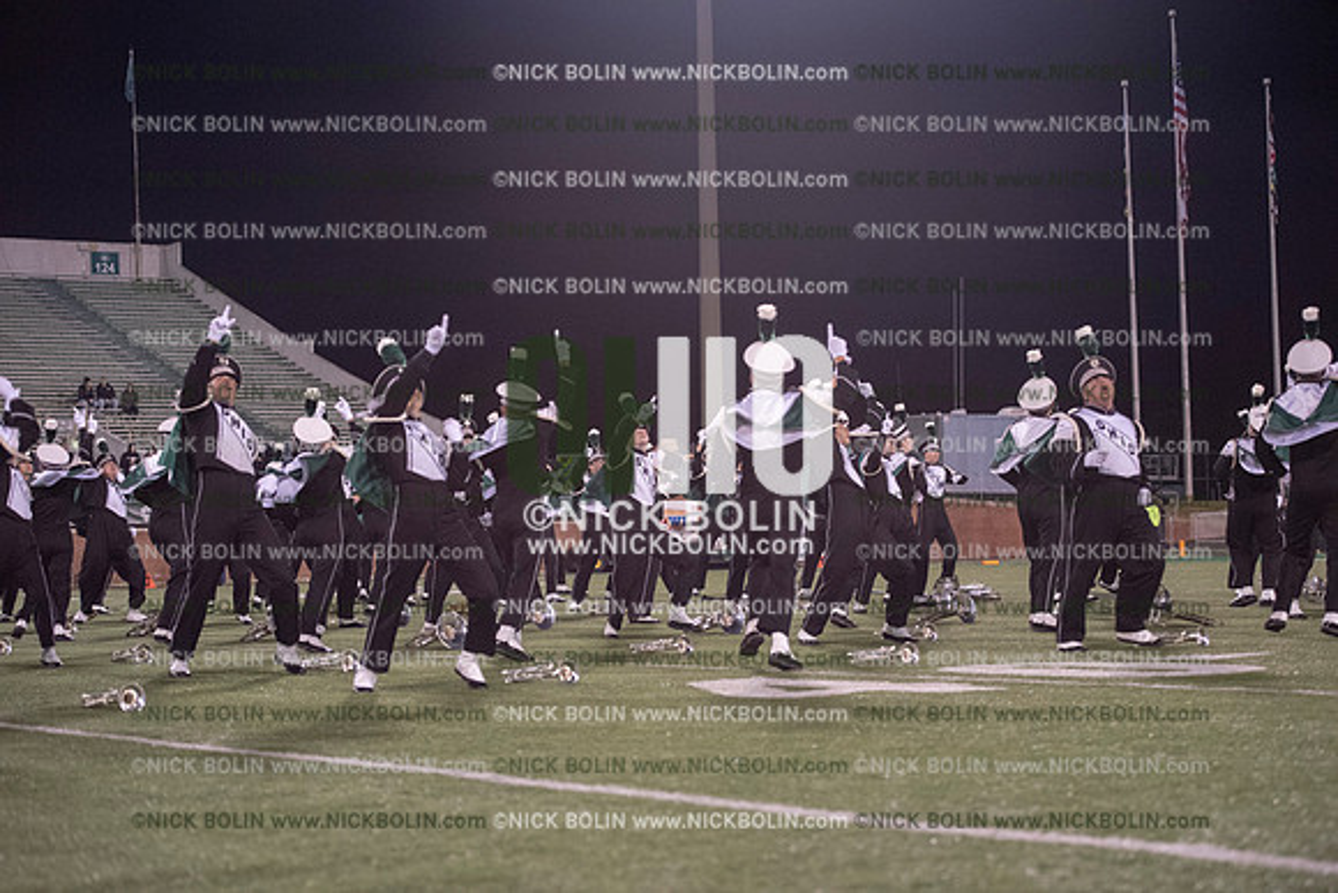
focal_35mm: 70
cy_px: 446
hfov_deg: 28.8
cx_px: 669
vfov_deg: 19.5
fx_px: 2602
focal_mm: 70
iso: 5000
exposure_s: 1/1250
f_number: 3.2
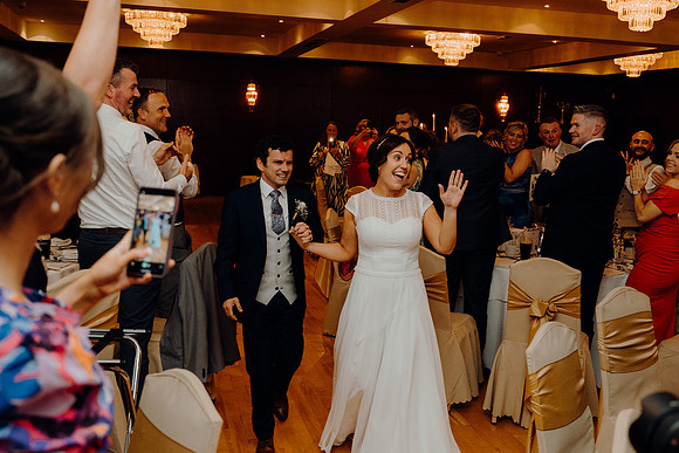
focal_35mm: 37
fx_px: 698
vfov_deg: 36.0
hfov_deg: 51.9
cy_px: 226
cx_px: 340
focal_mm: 25
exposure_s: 1/200
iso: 1250
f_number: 2.8
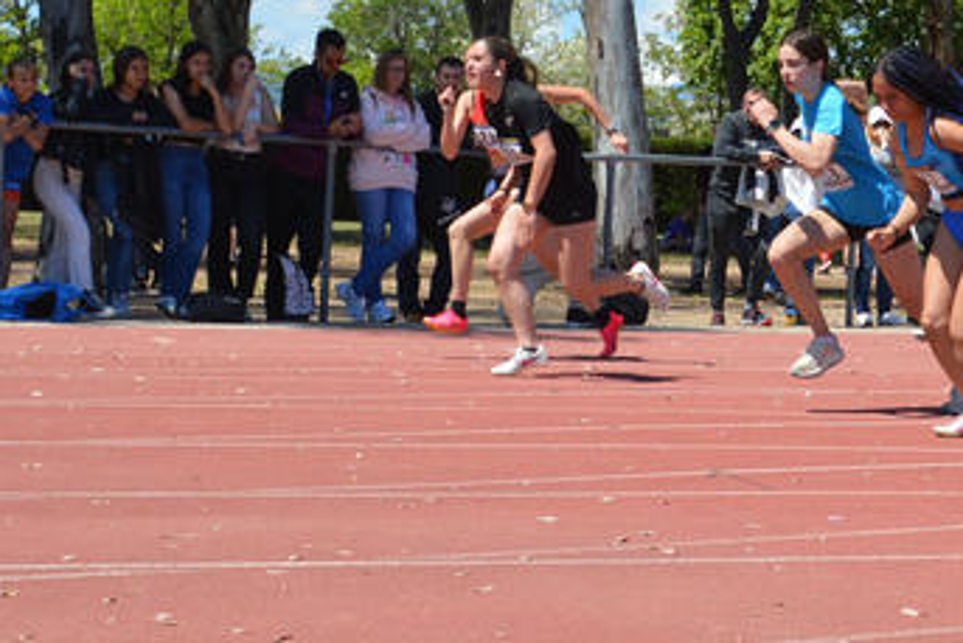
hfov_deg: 20.5
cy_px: 183
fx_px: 2631
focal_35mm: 98
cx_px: 744
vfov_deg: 13.9
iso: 400
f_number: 6.3
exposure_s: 1/1600
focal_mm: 25
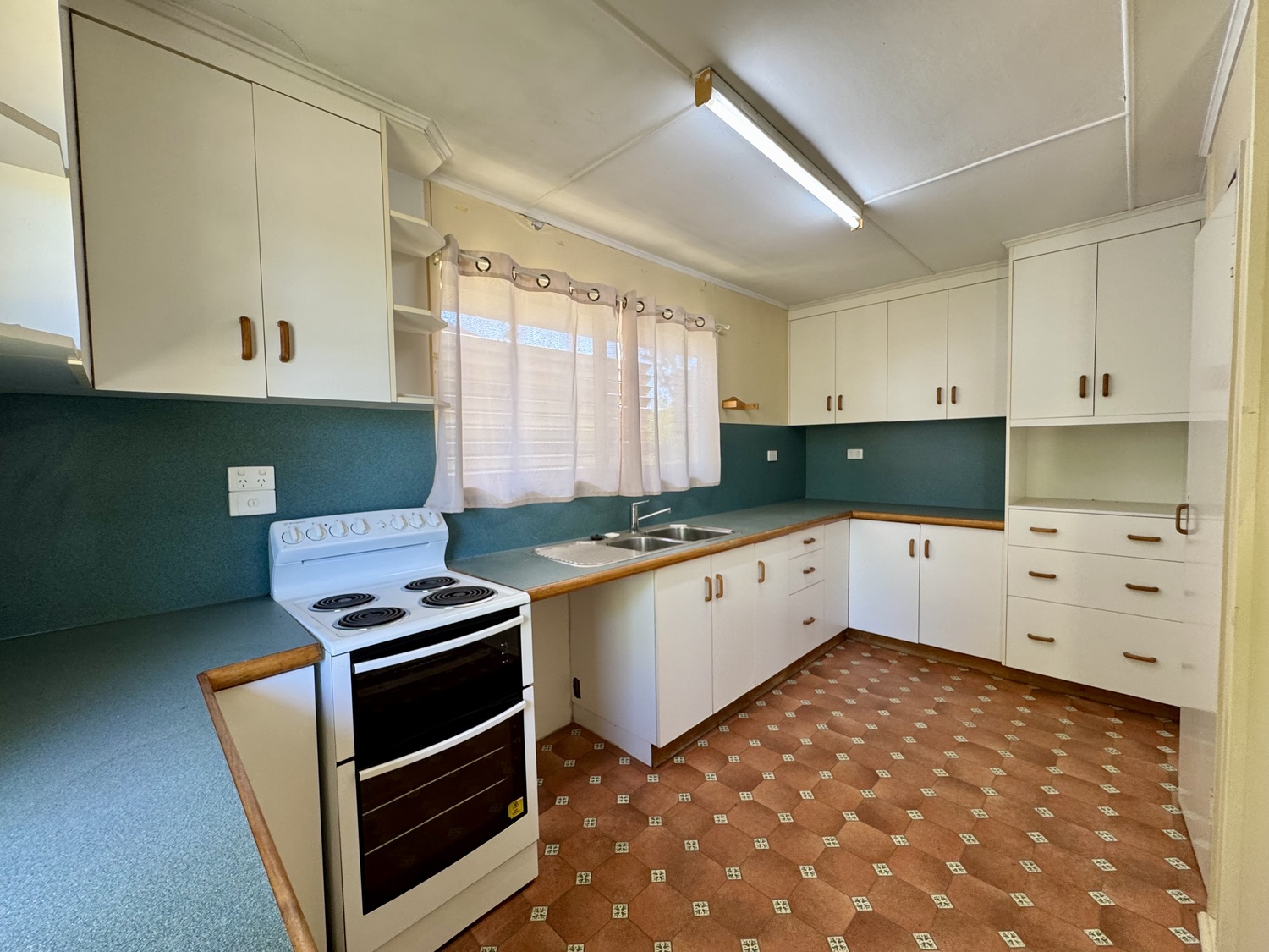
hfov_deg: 102.1
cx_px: 634
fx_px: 513
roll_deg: +0.7
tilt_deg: -2.2
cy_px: 476
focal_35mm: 14
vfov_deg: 85.7
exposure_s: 1/50
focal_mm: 2.22
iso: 200
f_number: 2.2
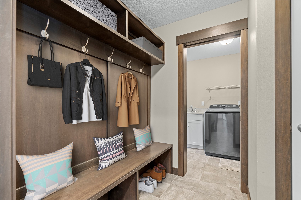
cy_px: 100
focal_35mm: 16
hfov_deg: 96.7
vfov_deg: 73.7
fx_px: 134
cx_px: 150
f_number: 8
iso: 400
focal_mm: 16
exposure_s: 4
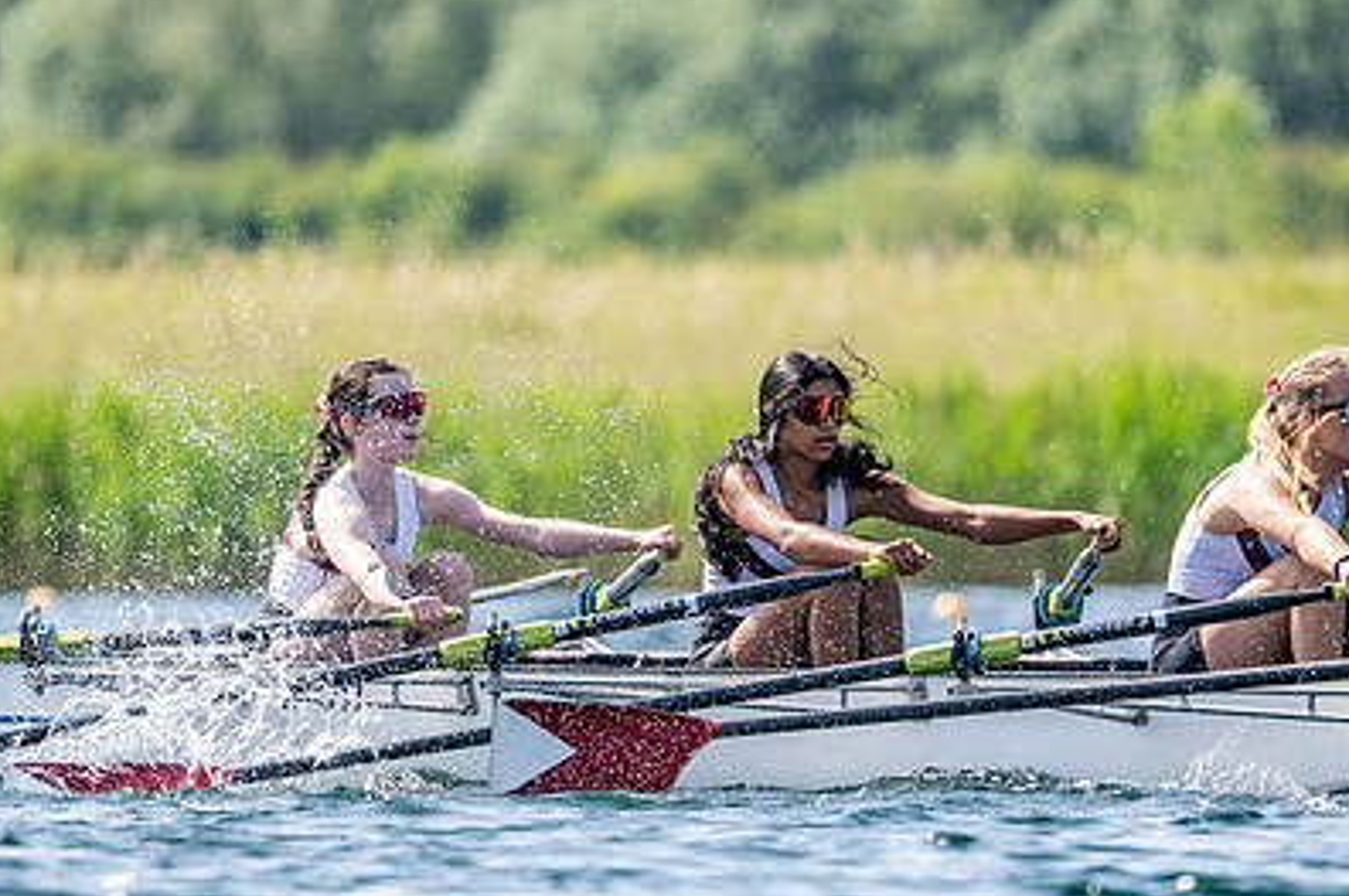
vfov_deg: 1.6
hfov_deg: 2.3
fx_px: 32897
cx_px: 838
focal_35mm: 879
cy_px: 521
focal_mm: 400
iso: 280
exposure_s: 1/2500
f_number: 4.5
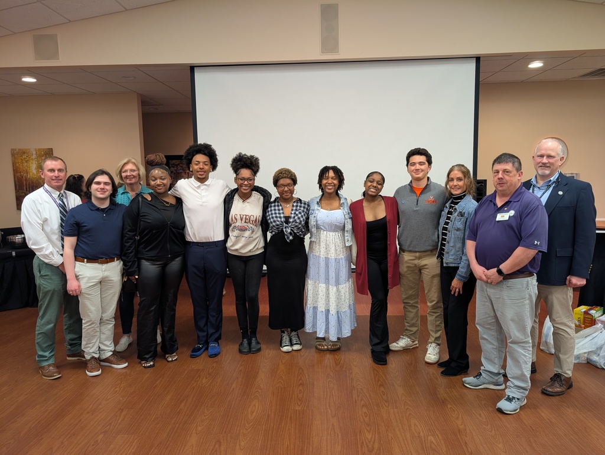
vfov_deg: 56.9
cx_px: 302
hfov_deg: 71.5
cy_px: 228
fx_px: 420
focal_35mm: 24
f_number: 1.68
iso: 107
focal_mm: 6.9
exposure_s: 1/27.6
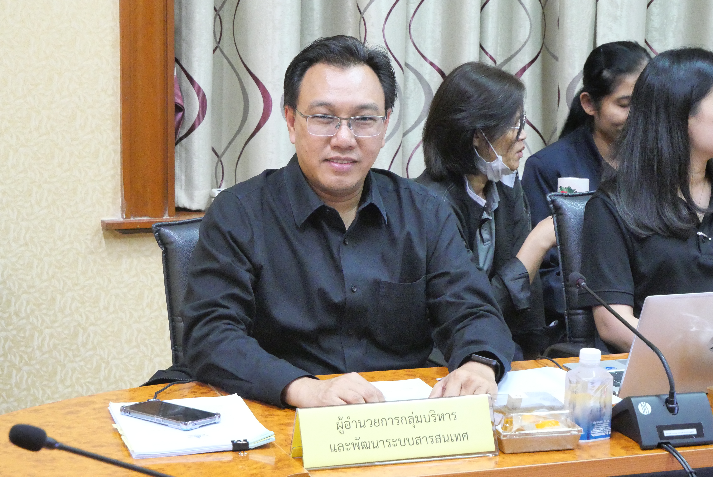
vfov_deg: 15.4
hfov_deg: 22.9
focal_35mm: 89
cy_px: 238
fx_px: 1764
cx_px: 356
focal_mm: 43
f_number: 5.6
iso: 6400
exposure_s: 1/30
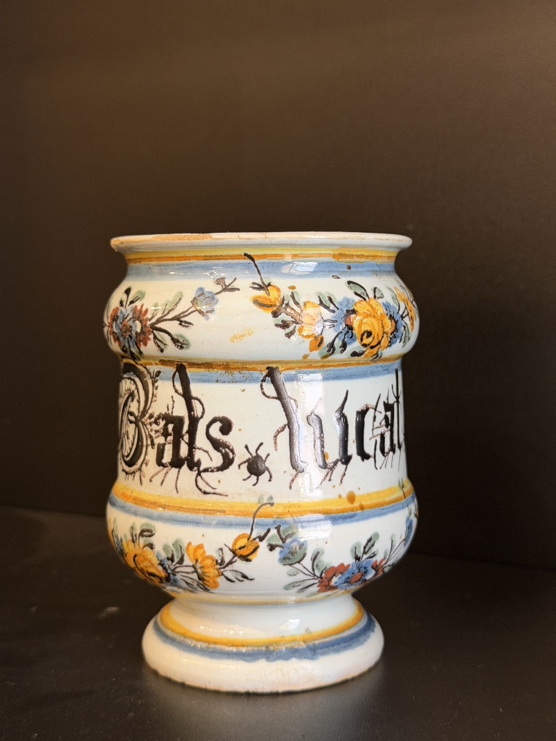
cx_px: 278
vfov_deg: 39.7
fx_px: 1028
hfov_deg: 30.3
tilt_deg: -6.6
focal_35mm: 48
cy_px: 370
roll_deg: +0.2
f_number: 1.78
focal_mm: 6.76
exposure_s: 1/50
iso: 250
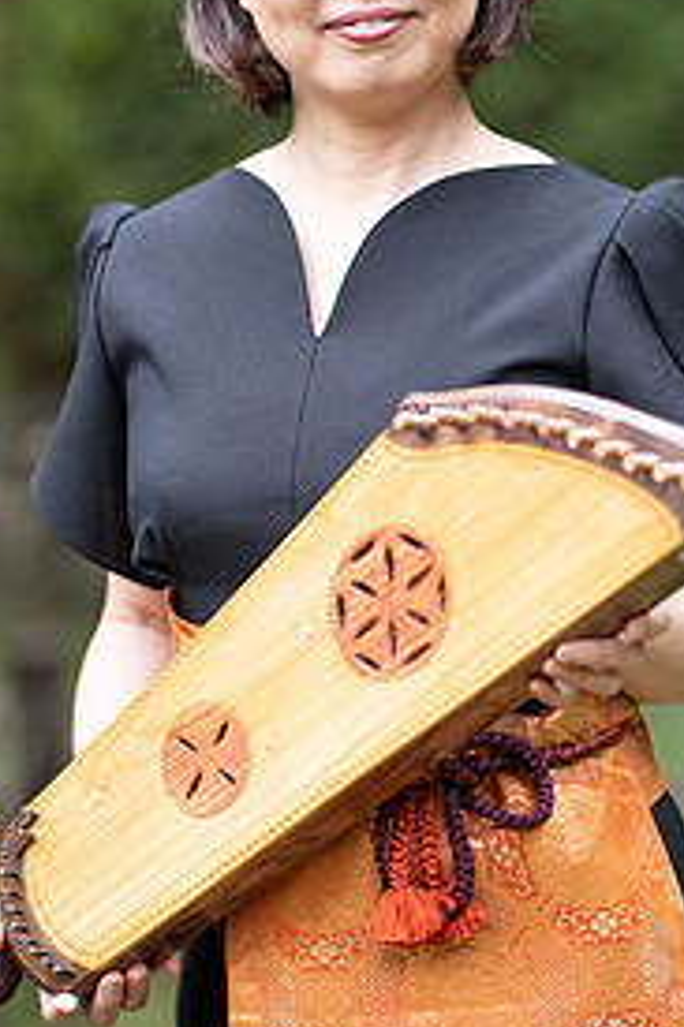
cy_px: 396
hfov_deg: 8.0
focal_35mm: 172
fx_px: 4908
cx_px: 378
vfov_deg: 11.9
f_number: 2.2
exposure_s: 1/250
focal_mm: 105
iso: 250
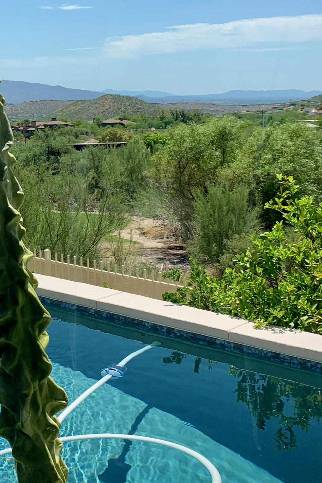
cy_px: 156
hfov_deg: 24.3
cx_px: 23
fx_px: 724
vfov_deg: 36.4
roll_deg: +0.0
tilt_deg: -3.3
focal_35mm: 54
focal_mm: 4.25
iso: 25
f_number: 1.8
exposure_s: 1/1266
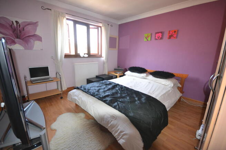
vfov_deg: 77.4
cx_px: 113
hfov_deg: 100.4
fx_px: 94
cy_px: 75
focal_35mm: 15
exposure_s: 1/60
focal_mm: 10
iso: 1100
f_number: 4
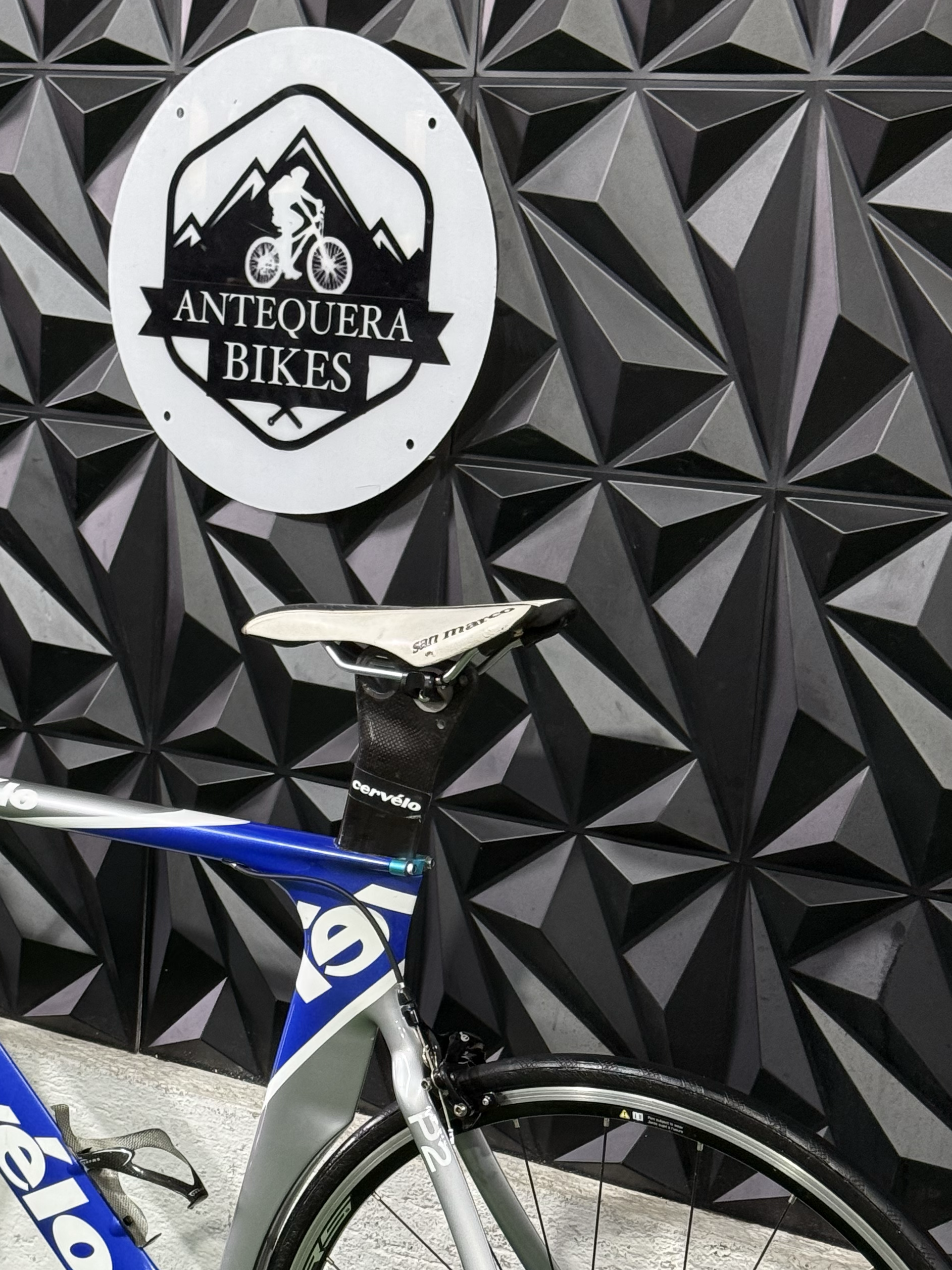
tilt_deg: -14.4
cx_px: 202
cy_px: 914
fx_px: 2823
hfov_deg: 19.0
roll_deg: -2.8
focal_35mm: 77
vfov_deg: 25.1
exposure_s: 1/60
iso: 160
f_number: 1.78
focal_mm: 6.76
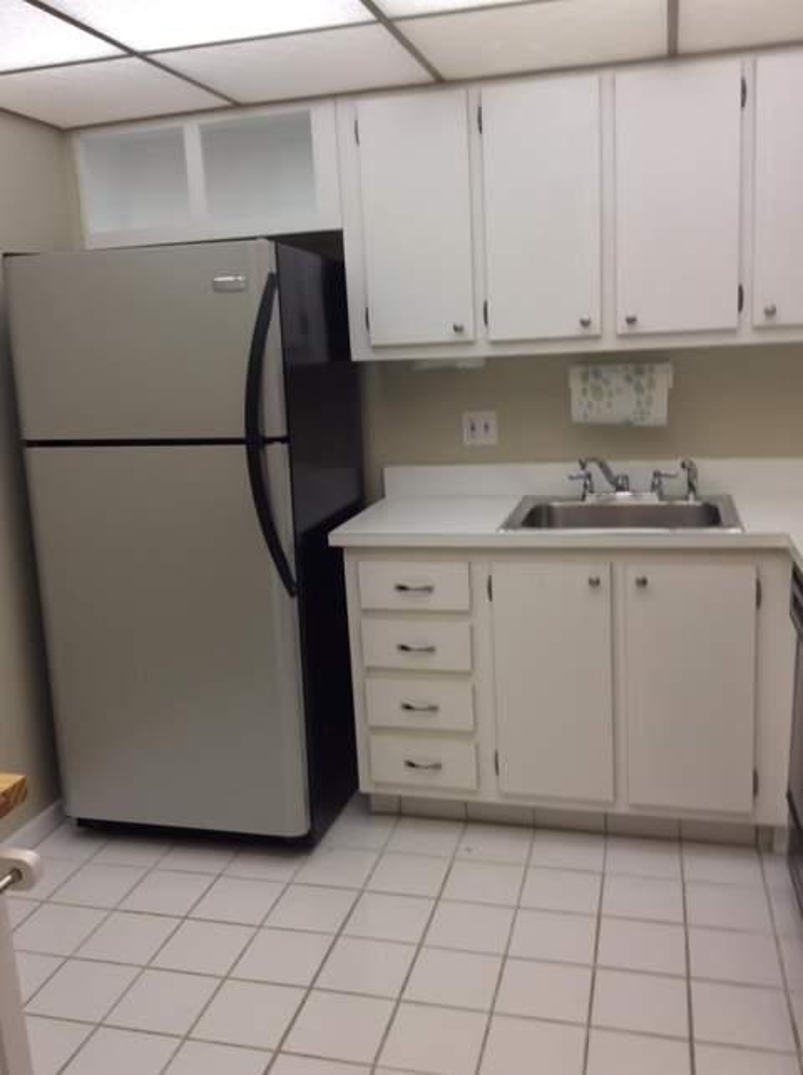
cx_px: 402
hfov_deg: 44.0
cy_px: 538
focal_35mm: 32
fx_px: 993
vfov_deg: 56.9
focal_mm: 3.3
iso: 32
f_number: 2.4
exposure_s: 1/30
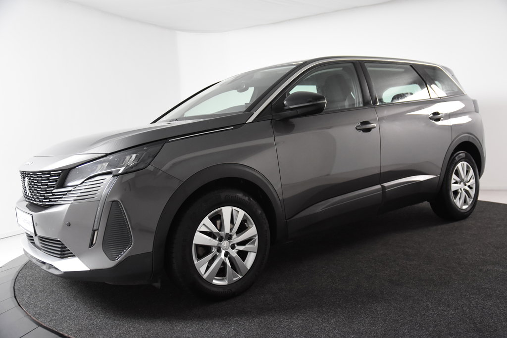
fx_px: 465
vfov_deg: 40.0
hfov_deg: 57.2
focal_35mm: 33
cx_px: 254
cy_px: 169
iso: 1600
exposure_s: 1/50
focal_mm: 22
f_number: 3.5
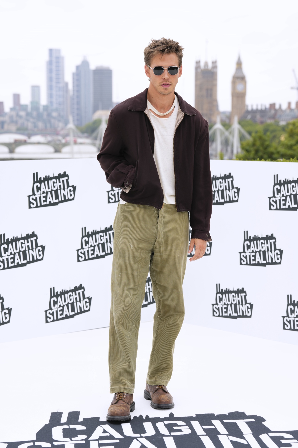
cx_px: 149
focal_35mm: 93
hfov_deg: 14.7
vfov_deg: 21.9
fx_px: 1155
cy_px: 224
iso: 100
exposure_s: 1/200
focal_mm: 93
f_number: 5.6
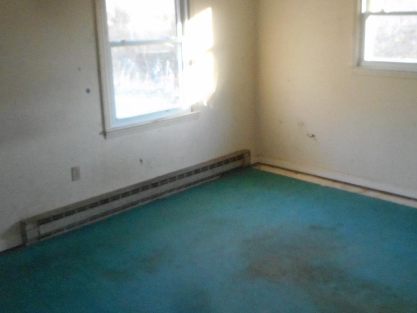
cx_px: 242
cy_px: 142
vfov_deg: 35.9
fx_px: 482
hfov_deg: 46.6
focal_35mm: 40
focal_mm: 4.5
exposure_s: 1/80
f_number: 3.7
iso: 800
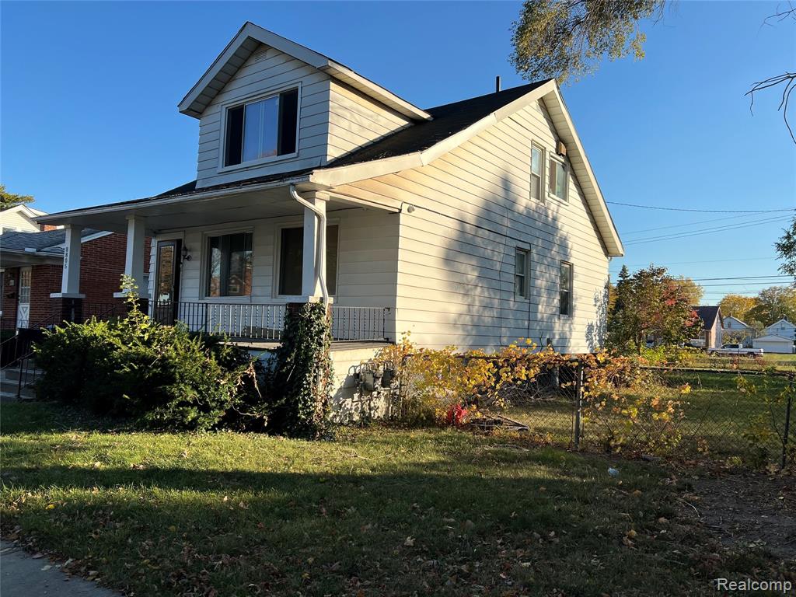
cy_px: 298
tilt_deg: +2.5
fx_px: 598
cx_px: 398
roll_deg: -2.0
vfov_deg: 53.1
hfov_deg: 67.3
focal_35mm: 26
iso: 50
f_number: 1.5
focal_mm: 5.7
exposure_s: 1/2762
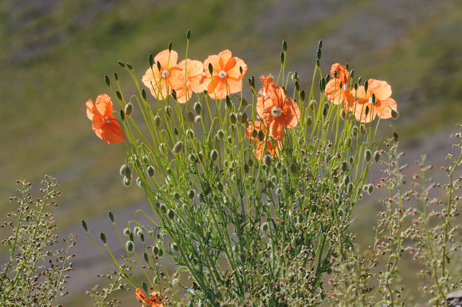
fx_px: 2884
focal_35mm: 225
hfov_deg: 9.2
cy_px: 154
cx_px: 231
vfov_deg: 6.1
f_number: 10
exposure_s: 1/250
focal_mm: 150
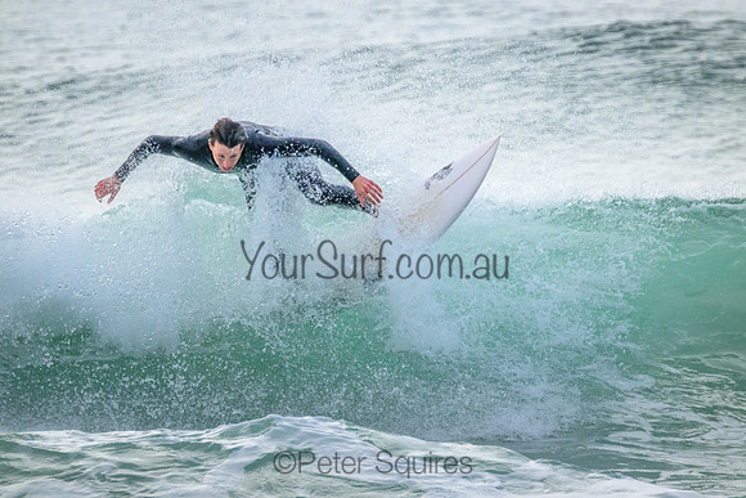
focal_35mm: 800
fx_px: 16581
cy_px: 249
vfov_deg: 1.7
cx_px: 373
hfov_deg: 2.6
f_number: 11
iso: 9000
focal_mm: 800
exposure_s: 1/2000
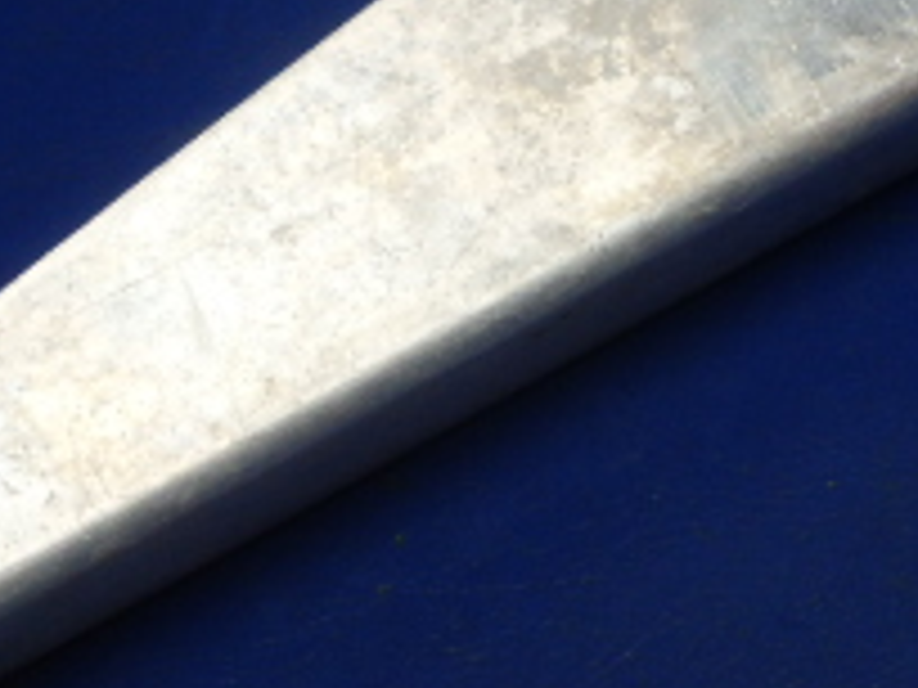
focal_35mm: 88
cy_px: 103
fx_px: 2334
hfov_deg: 21.8
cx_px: 801
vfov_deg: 16.6
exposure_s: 1/50
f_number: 3.9
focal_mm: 5
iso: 200
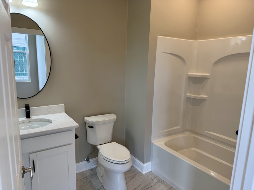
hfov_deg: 71.6
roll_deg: -2.0
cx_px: 127
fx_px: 176
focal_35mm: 24
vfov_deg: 56.8
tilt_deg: -9.0
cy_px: 95
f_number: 1.78
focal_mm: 6.76
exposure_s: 1/114
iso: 64
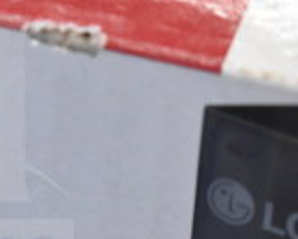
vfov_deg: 5.3
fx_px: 2568
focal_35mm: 291
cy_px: 161
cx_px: -134
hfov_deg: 6.6
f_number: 5.6
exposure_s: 1/100
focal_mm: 55
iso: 2500
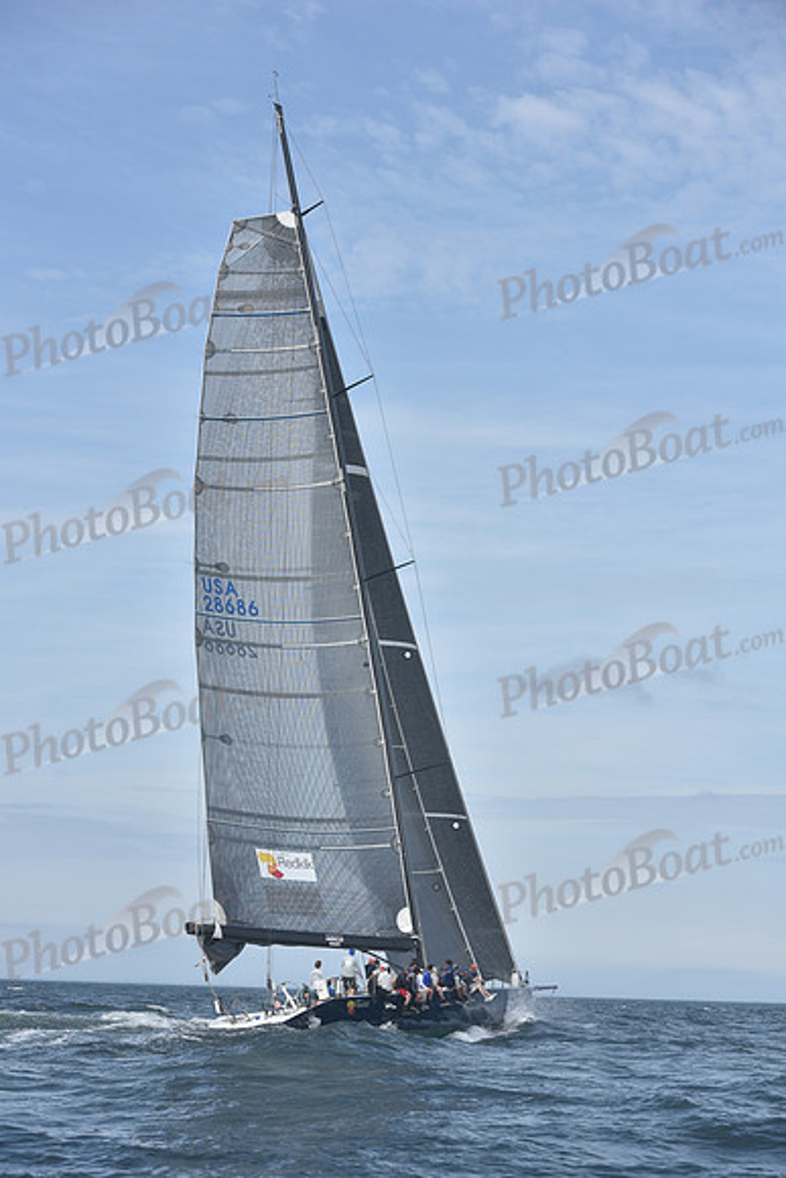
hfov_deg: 19.5
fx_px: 2291
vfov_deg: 28.8
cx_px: 393
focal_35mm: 70
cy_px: 589
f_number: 6.3
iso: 200
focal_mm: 70
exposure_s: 1/1250
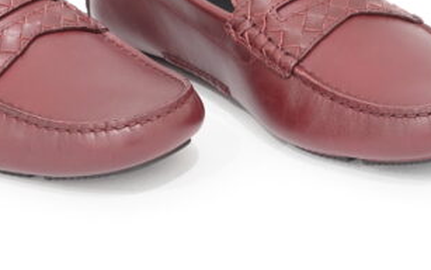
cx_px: 140
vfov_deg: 7.5
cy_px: -179
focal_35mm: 170
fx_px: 1997
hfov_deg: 12.3
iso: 640
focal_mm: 50
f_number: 6.3
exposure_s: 1/1.6
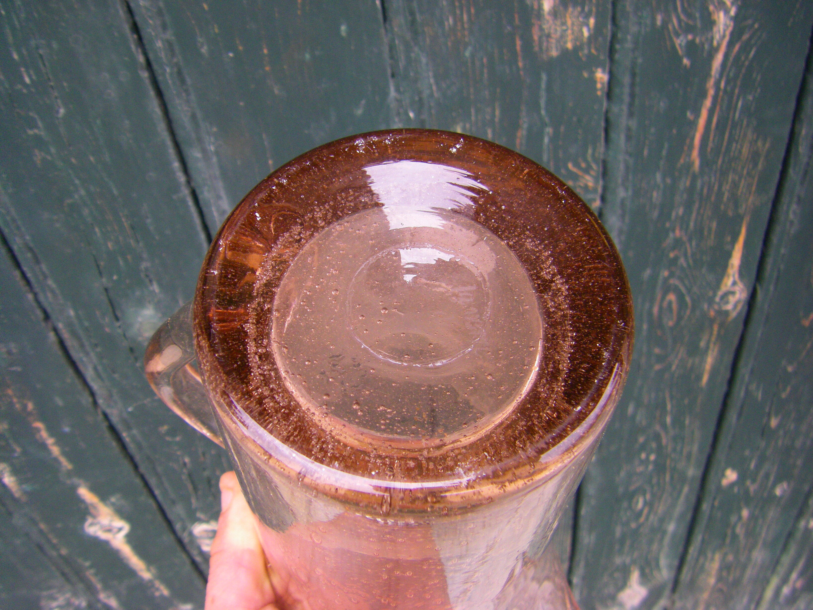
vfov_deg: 37.7
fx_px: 892
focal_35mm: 38
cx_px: 406
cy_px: 305
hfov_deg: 49.0
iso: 200
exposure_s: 1/50
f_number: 3.5
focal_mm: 6.3
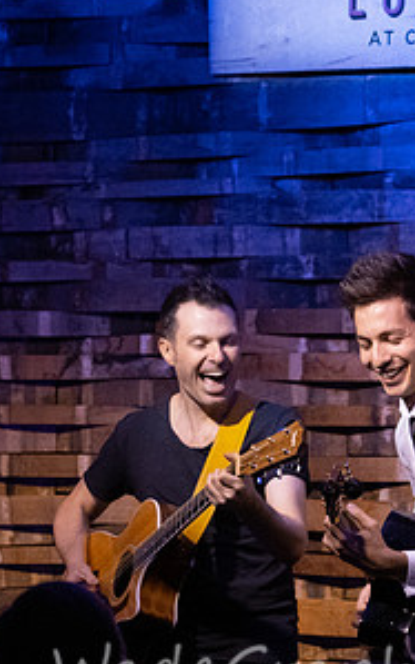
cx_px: 326
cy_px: 383
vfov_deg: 8.2
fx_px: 4648
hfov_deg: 5.1
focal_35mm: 257
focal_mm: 130
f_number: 6.3
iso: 6400
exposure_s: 1/200
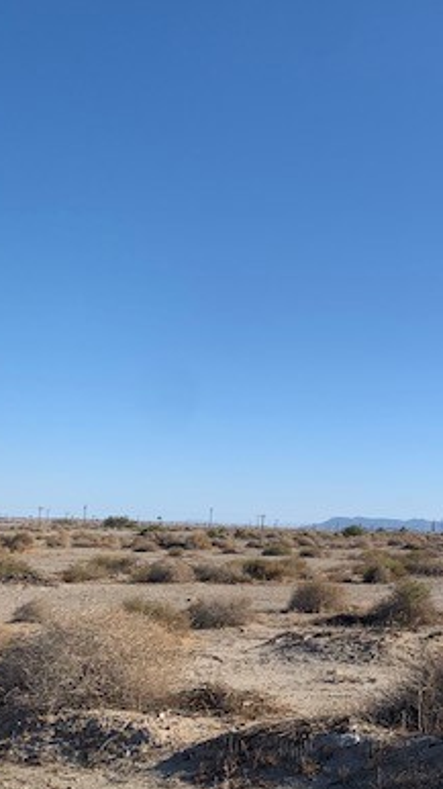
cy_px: 423
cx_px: 625
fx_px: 982
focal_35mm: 47
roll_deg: -1.7
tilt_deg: +8.0
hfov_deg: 22.0
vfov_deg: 43.7
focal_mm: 4.25
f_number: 1.8
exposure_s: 1/3401
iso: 25
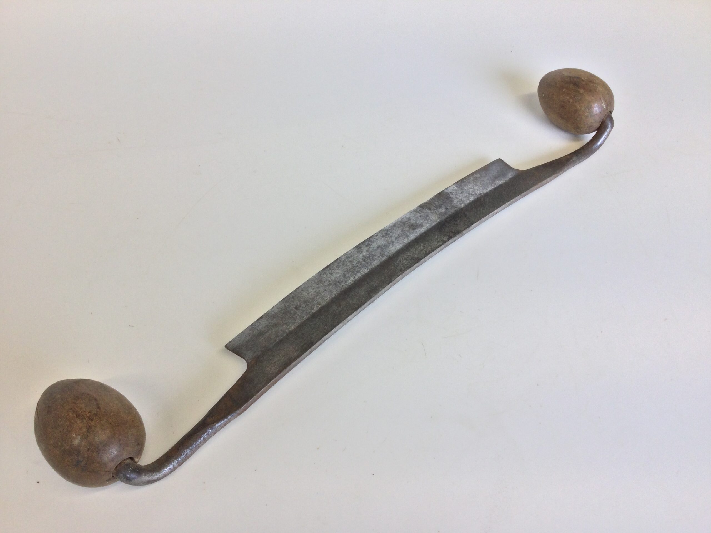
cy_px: 266
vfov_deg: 45.4
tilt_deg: -54.8
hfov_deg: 58.4
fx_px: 637
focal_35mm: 31
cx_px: 356
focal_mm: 3.3
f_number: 2.4
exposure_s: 1/50
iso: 25
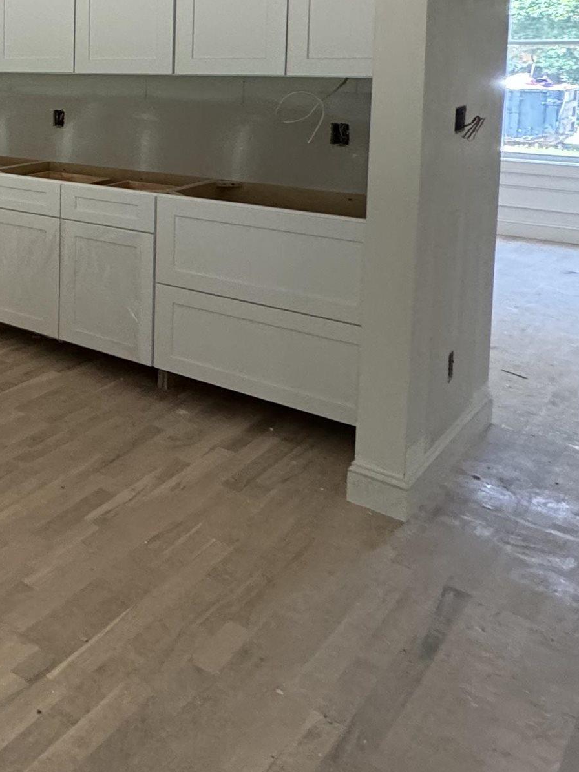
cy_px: 103
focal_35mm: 36
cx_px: -337
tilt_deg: -4.3
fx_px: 803
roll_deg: +0.7
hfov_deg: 26.0
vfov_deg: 47.1
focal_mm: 2.22
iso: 200
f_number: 2.2
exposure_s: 1/99
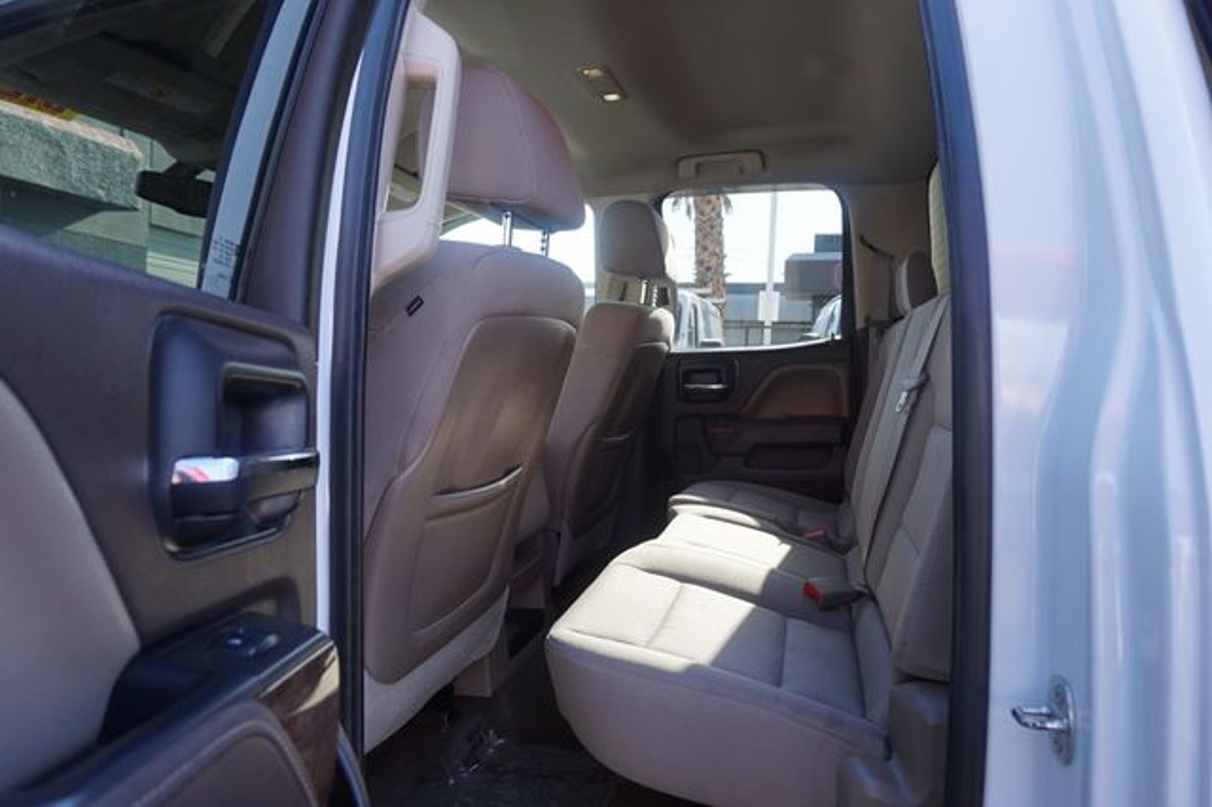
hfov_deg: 73.8
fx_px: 808
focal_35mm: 24
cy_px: 404
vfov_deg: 53.1
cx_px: 606
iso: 100
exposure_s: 1/80
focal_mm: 16
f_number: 5
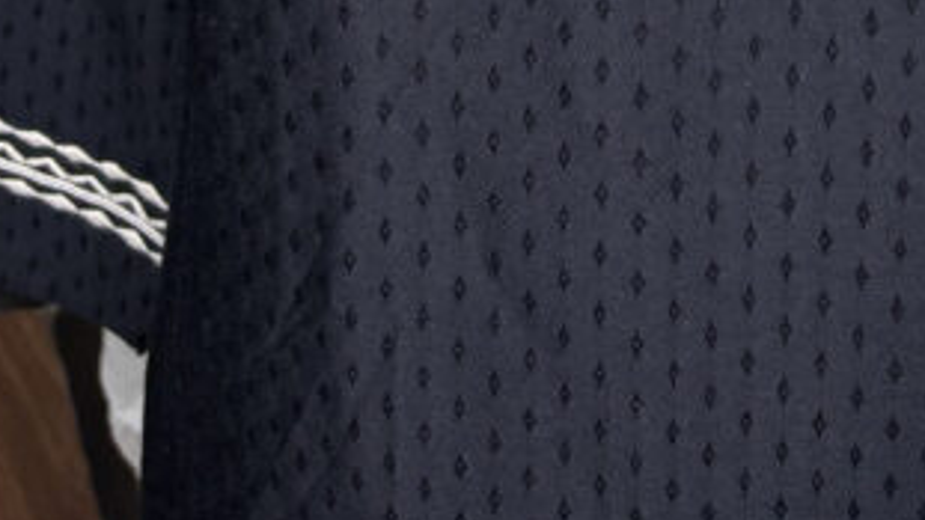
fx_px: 2085
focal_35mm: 85
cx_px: 806
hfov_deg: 24.4
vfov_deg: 11.3
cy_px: -810
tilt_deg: -22.1
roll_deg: +1.8
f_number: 1.6
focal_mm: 5.96
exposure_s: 1/100
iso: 64
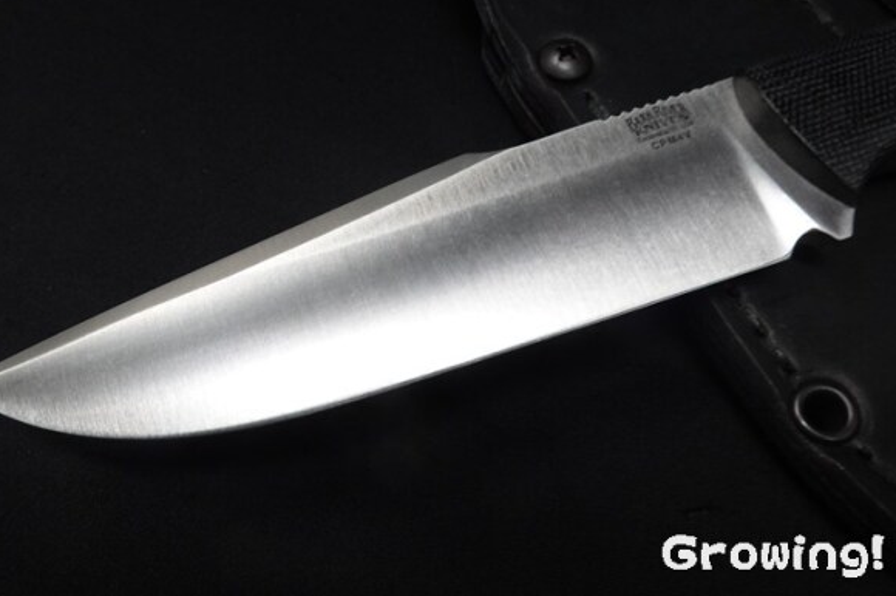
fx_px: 796
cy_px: 269
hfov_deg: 58.7
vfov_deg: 41.0
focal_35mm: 32
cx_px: 412
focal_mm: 10.83
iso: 640
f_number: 11
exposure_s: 1/30
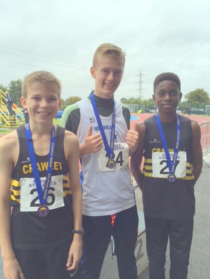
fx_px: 235
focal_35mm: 29
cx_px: 105
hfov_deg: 48.2
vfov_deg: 61.7
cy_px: 140
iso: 32
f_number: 2.2
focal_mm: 4.15
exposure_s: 1/289
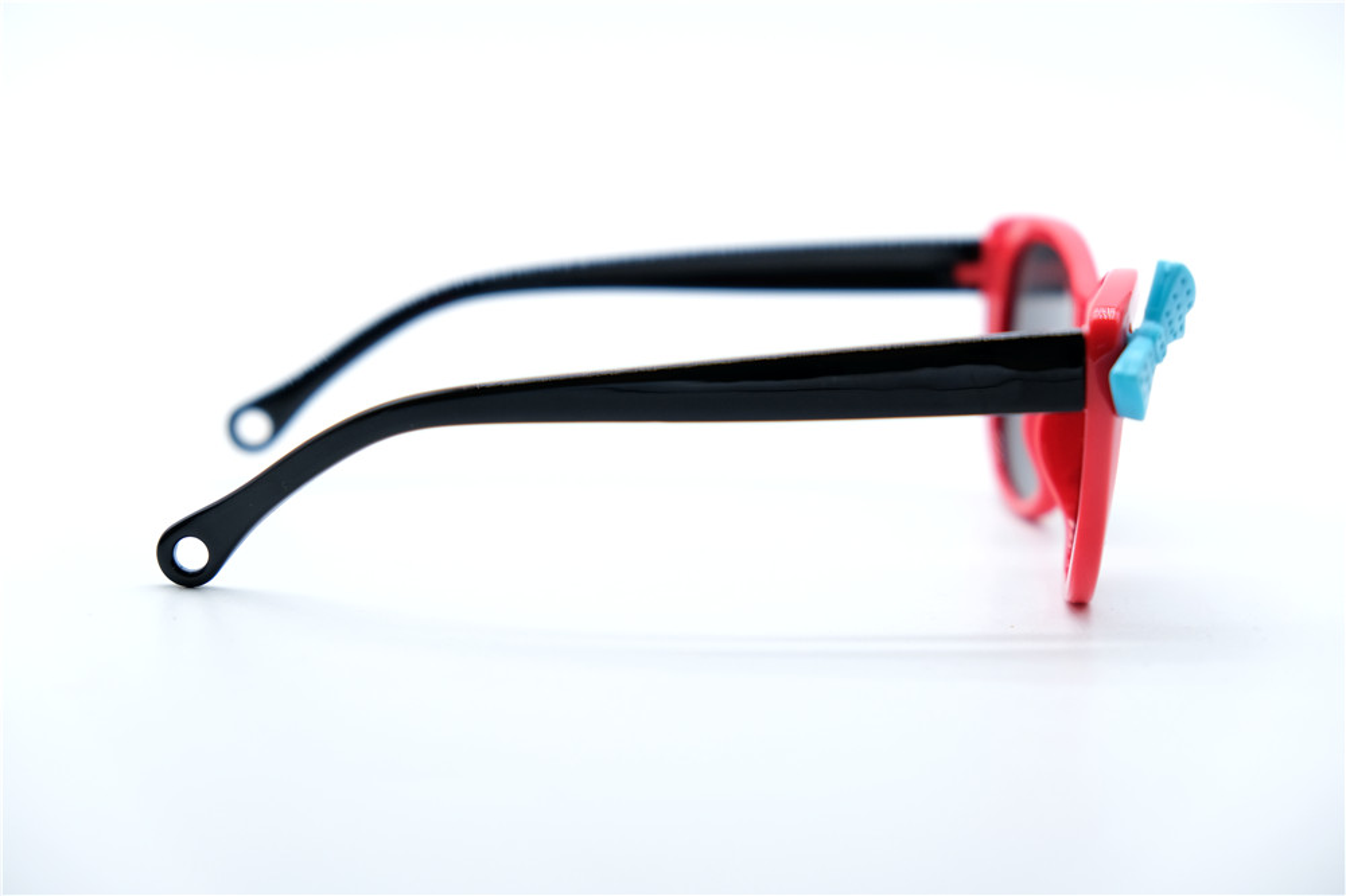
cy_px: 448
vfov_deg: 16.4
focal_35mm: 83
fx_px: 3102
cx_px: 673
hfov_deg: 24.5
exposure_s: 1/1000
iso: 640
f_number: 4
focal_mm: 55
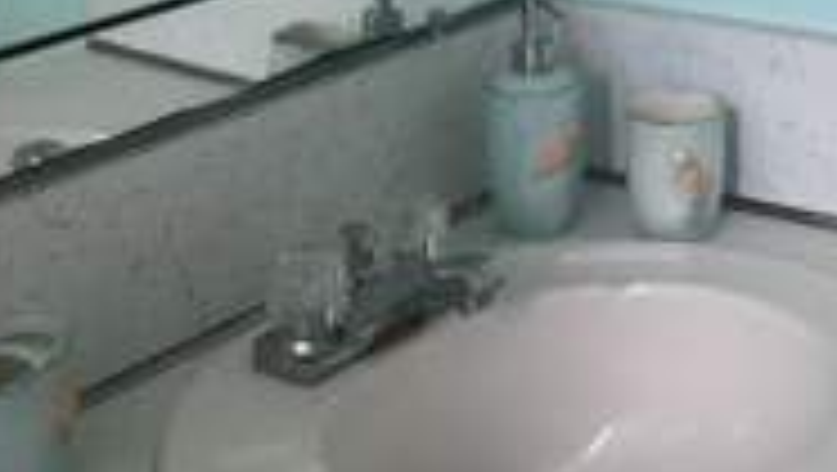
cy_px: -223
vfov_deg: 13.2
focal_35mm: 87
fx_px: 1933
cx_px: 806
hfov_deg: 23.6
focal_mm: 3.3
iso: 200
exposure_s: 1/60
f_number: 2.4
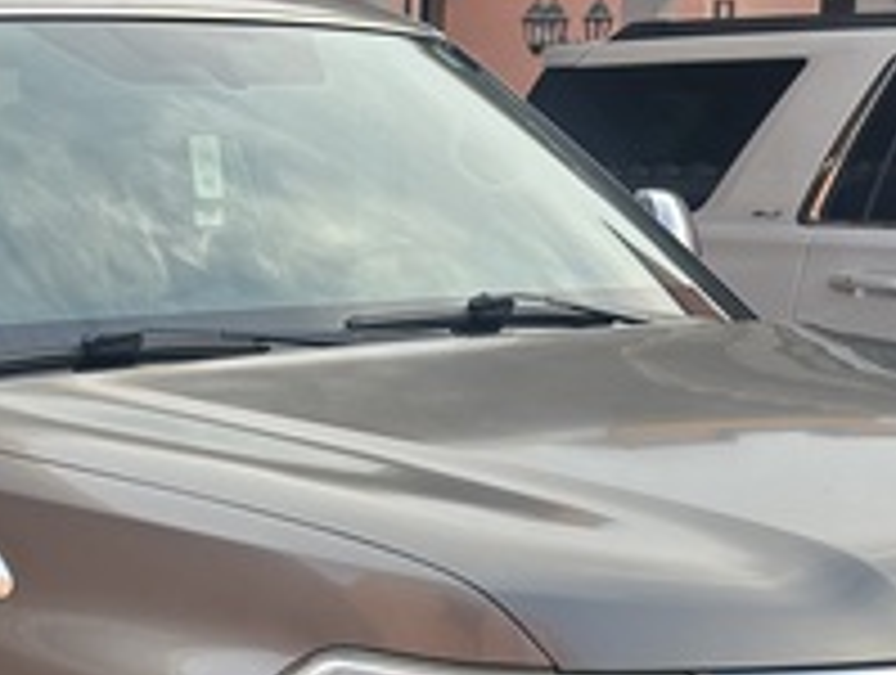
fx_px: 2852
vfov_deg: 13.3
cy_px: 659
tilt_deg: -10.3
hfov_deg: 17.5
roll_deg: +1.2
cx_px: 16
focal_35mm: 110
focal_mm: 6.86
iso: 64
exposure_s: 1/154
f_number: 1.78
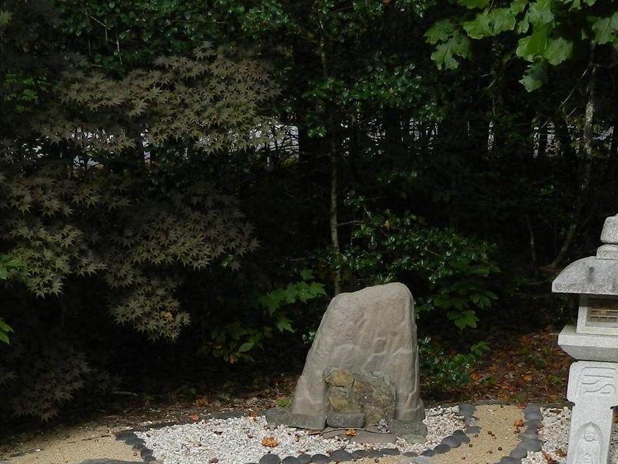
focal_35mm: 61
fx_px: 1090
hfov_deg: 31.6
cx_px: 265
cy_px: 549
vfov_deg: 22.3
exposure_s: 1/125
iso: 80
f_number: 3.1
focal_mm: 4.5
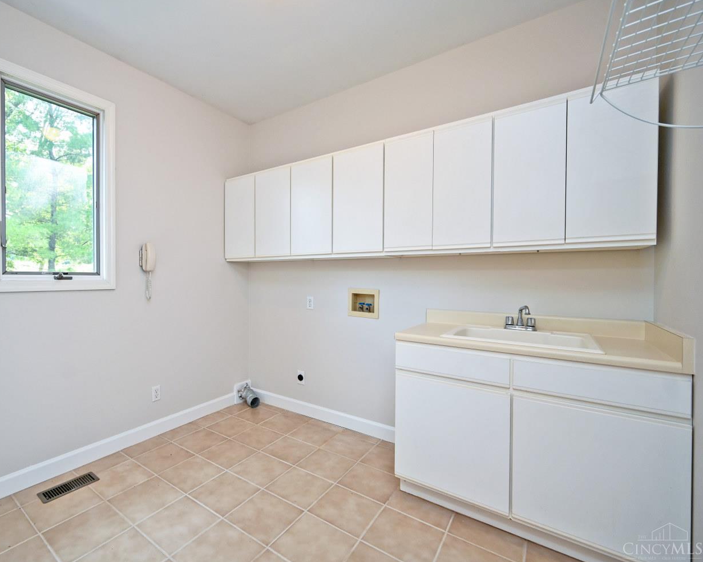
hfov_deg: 92.0
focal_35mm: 16
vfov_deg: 80.4
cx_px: 282
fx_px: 333
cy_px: 283
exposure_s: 1/60
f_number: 4
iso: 400
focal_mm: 14
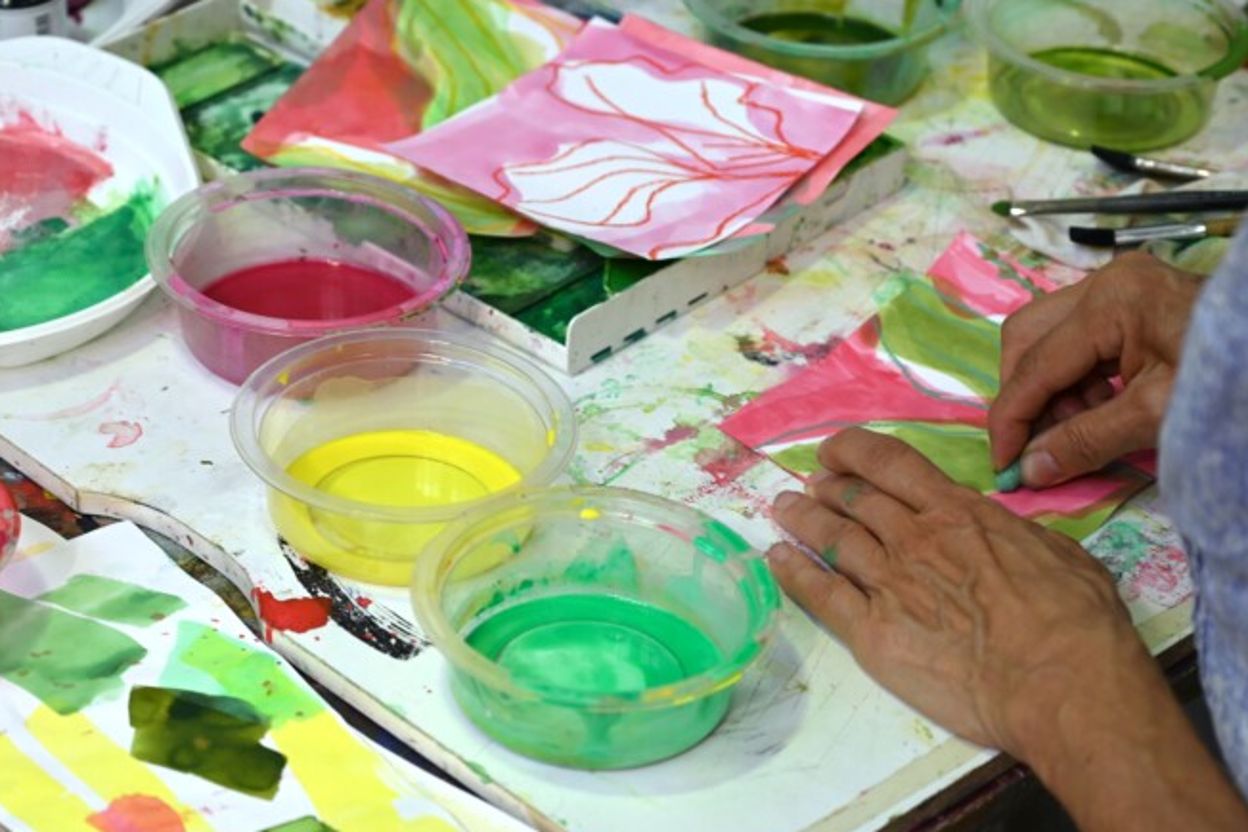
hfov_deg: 19.8
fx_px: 3571
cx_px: 515
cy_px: 478
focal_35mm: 103
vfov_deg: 13.3
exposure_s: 1/80
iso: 160
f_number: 4
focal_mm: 70
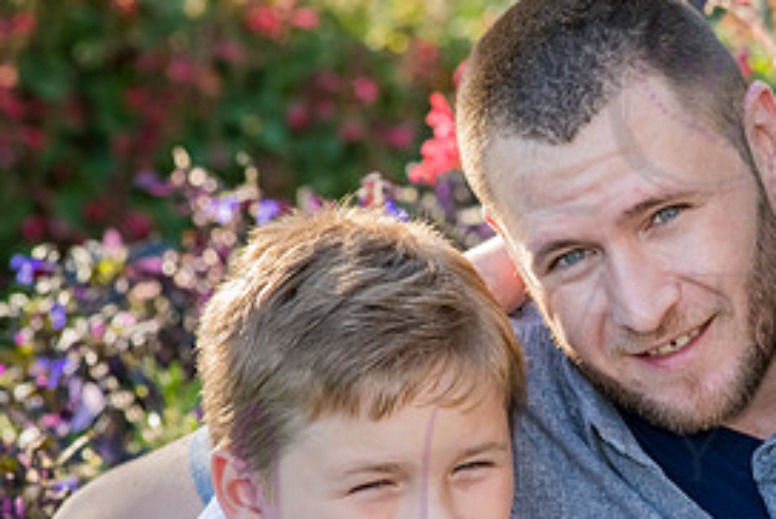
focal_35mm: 309
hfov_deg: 6.6
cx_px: 713
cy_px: 446
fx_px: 6668
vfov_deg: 4.5
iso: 800
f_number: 7.1
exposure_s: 1/320
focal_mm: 145
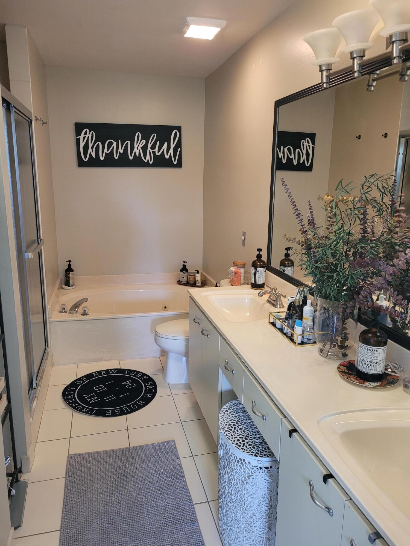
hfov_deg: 53.1
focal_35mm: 26
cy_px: 273
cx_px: 205
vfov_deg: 67.3
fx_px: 411
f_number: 1.8
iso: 200
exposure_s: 1/39
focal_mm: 5.4
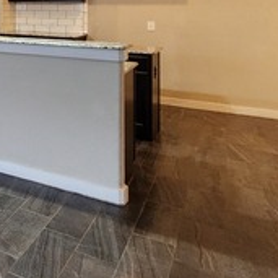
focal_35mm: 43
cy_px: 10
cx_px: -208
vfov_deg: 35.9
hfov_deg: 23.2
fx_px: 391
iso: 320
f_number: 2.2
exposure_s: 1/40
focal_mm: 2.2
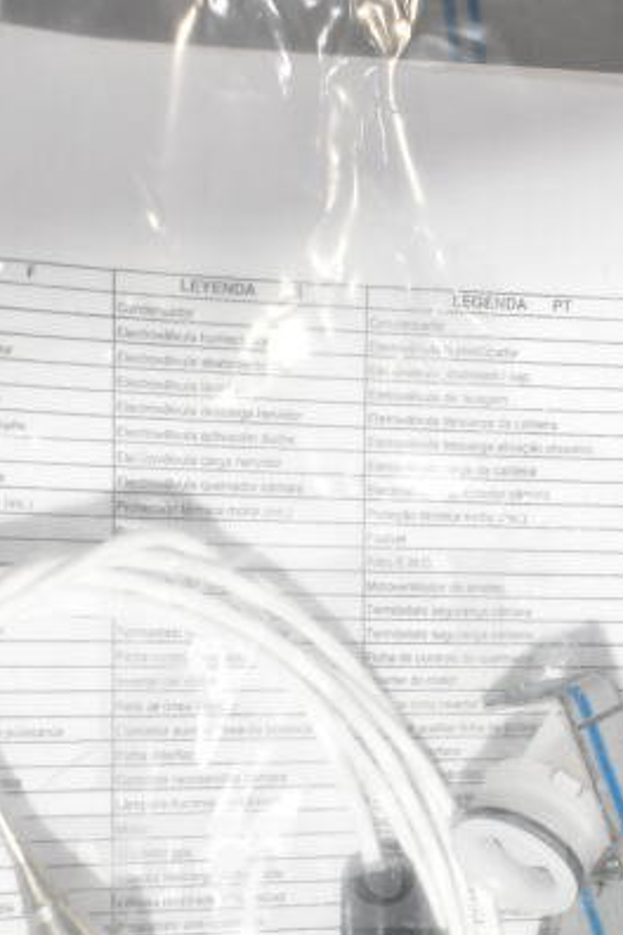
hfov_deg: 15.2
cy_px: 739
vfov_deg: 22.3
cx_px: 300
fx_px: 2336
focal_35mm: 90
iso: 1600
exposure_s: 1/125
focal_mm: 26
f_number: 5.6
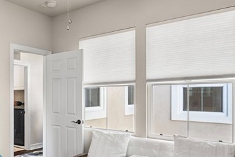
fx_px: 222
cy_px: 90
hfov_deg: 52.3
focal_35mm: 34
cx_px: 48
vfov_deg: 38.8
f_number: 9
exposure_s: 1/4
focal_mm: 12
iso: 100
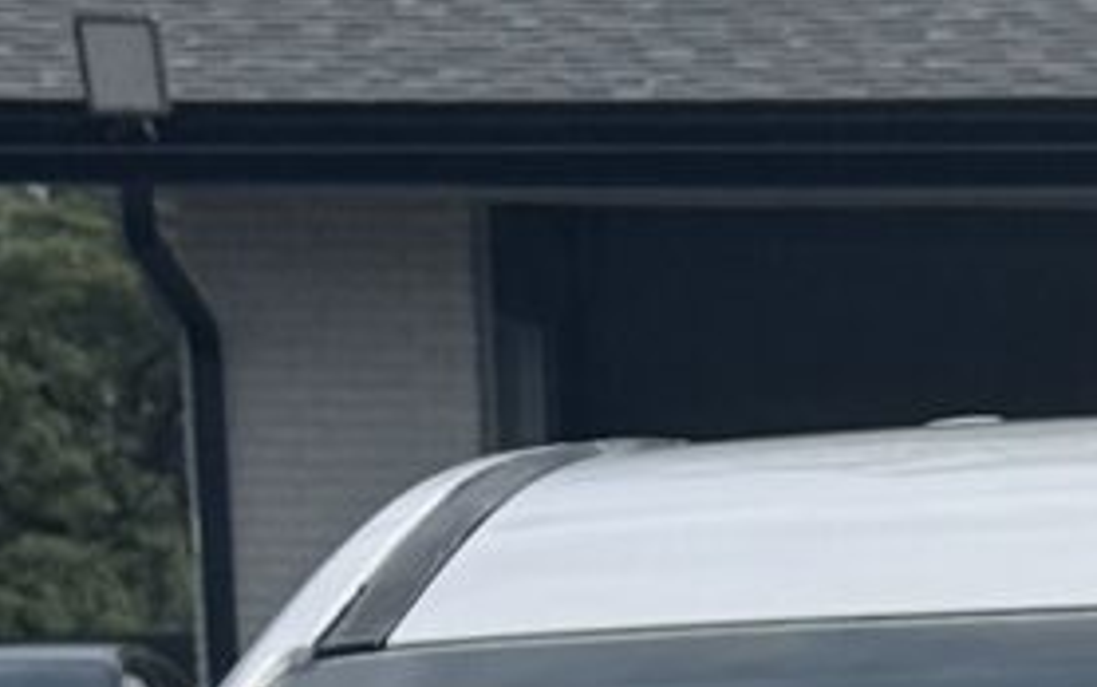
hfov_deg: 8.8
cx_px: 1574
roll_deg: +0.9
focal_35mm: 234
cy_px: 2195
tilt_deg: -11.0
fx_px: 6999
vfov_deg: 5.3
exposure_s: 1/7092
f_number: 1.78
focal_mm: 6.76
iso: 80
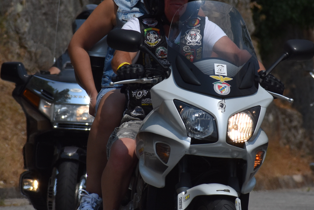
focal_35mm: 614
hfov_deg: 3.4
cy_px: 86
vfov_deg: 2.2
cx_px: 158
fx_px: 5357
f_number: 9
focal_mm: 185
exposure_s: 1/2500
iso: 200
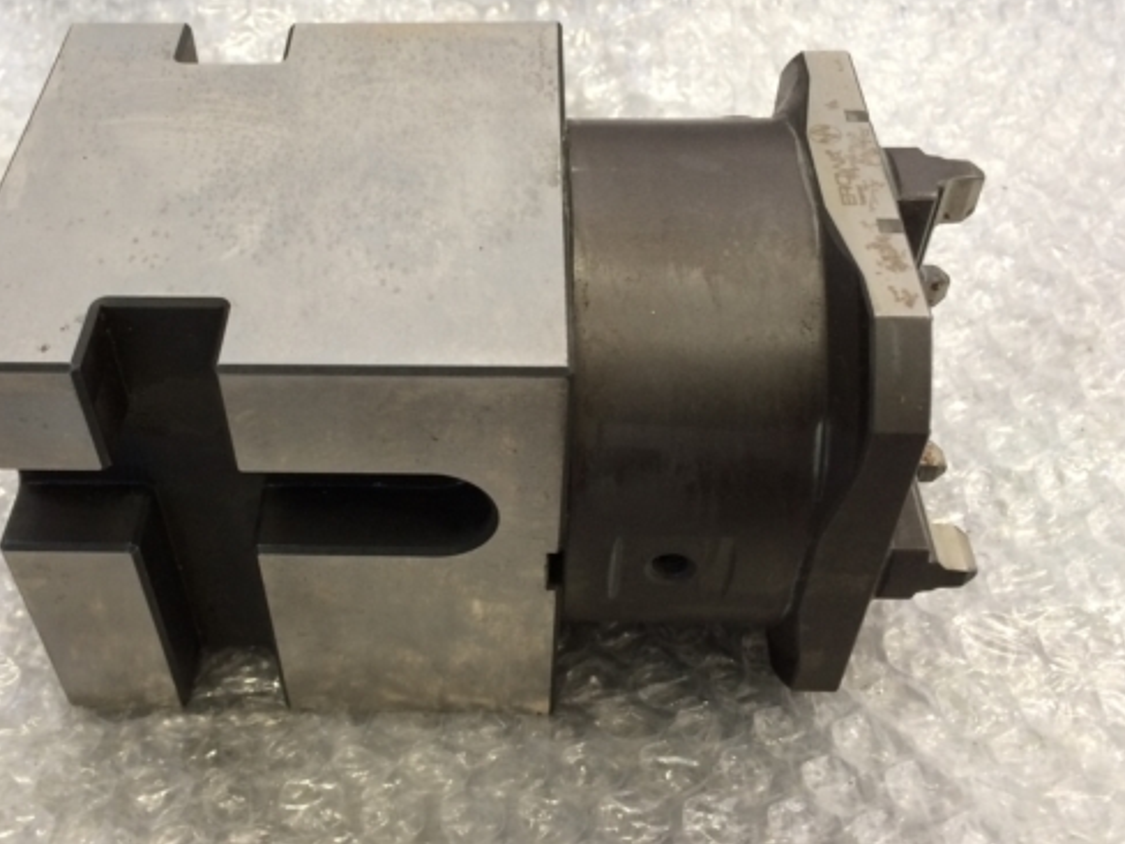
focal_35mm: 38
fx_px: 1235
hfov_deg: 48.7
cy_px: 392
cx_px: 447
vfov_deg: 37.7
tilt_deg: -48.6
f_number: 2.2
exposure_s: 1/30
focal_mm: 4.15
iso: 100
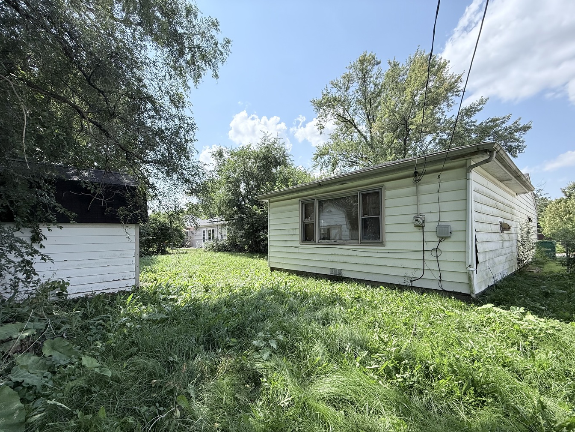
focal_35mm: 15
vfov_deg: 81.6
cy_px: 231
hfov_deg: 98.0
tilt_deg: +2.6
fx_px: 249
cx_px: 269
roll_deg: -0.1
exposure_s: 1/1087
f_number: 2.2
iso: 64
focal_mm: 2.22
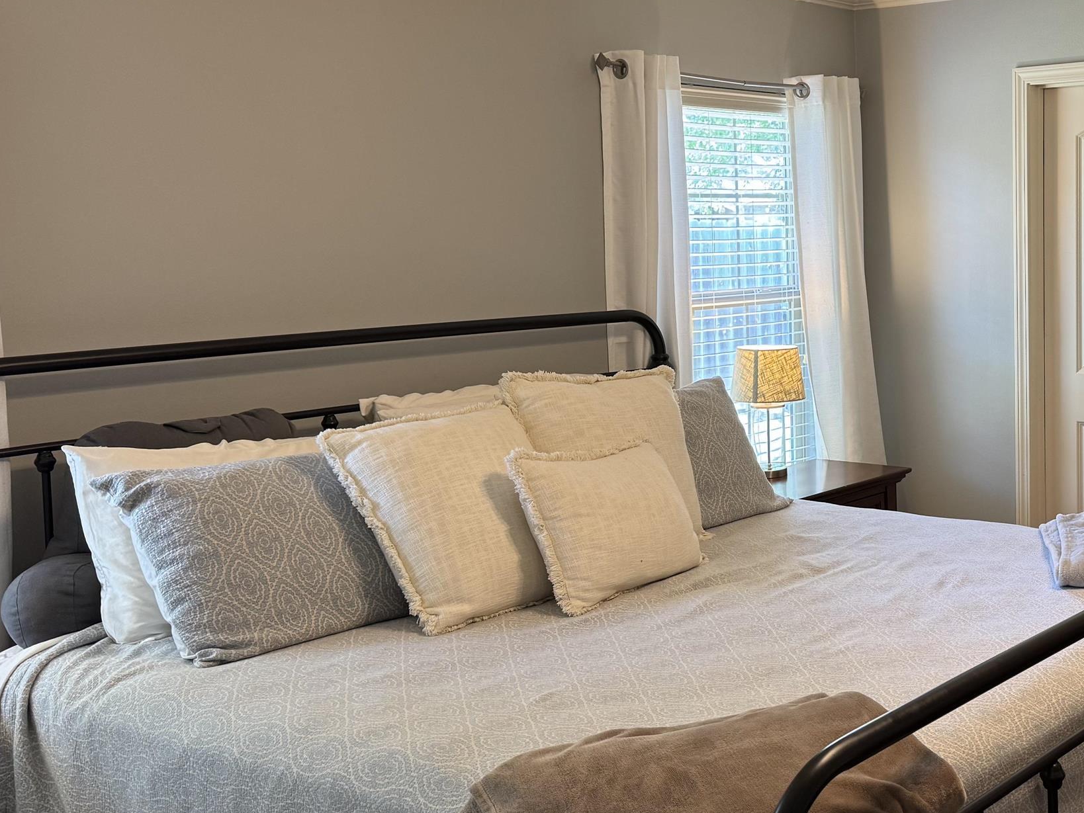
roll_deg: +0.1
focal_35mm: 45
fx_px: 1409
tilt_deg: -3.9
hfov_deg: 39.6
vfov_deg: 32.0
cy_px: 302
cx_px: 937
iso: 125
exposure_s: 1/60
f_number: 1.78
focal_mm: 6.76
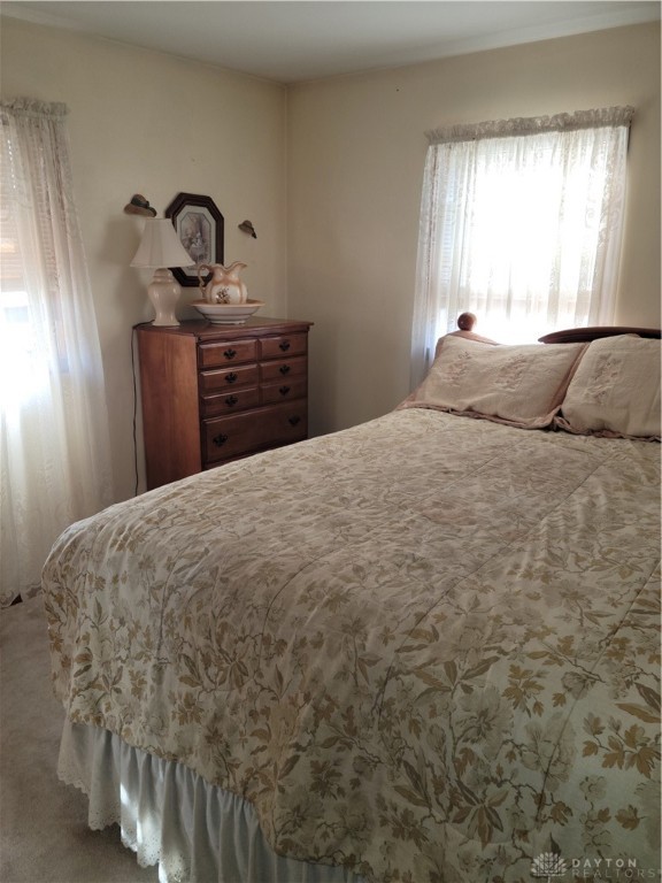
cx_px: 331
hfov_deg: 49.7
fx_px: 714
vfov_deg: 63.4
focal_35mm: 28
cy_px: 442
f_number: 2
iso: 64
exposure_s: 1/30
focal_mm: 5.9
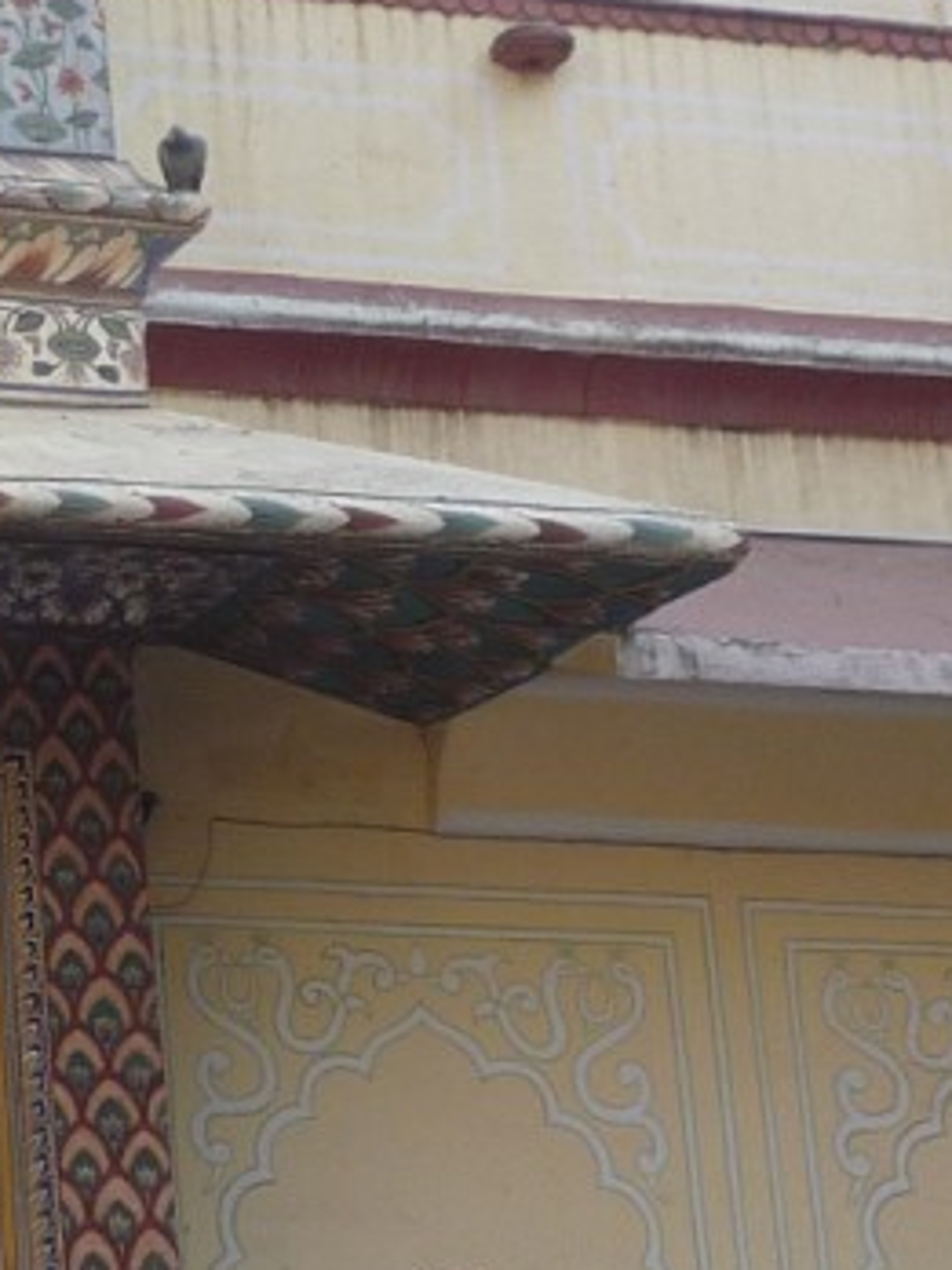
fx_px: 3924
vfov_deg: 18.3
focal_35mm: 107
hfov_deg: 13.0
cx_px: -514
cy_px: 442
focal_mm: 4.5
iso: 100
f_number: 3.2
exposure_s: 1/500
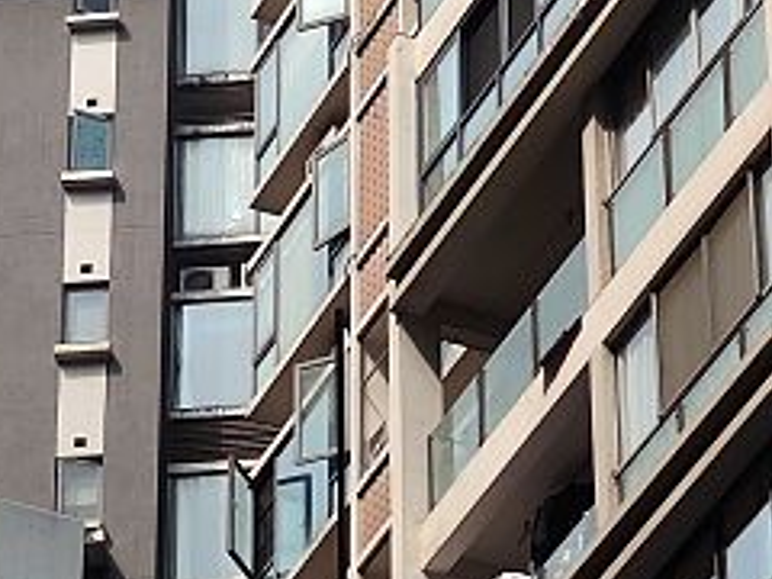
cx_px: 183
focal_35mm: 245
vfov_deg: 6.1
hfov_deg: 8.1
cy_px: 248
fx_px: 5464
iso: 50
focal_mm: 8.16
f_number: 2
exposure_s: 1/1648
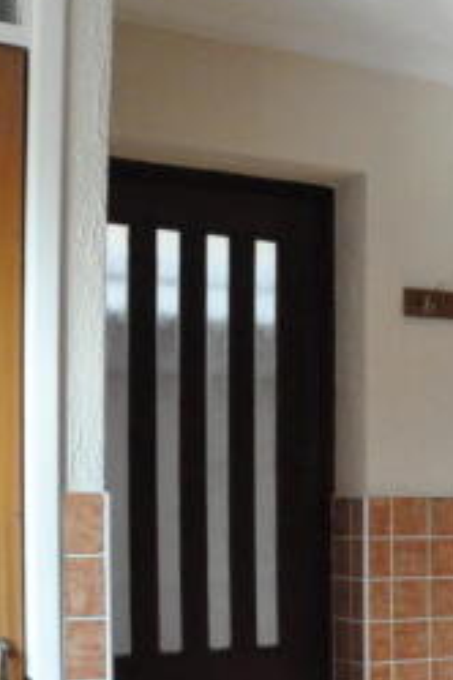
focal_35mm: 71
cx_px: 753
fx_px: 1340
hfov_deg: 16.7
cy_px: 511
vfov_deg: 28.0
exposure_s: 1/320
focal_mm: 18
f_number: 9
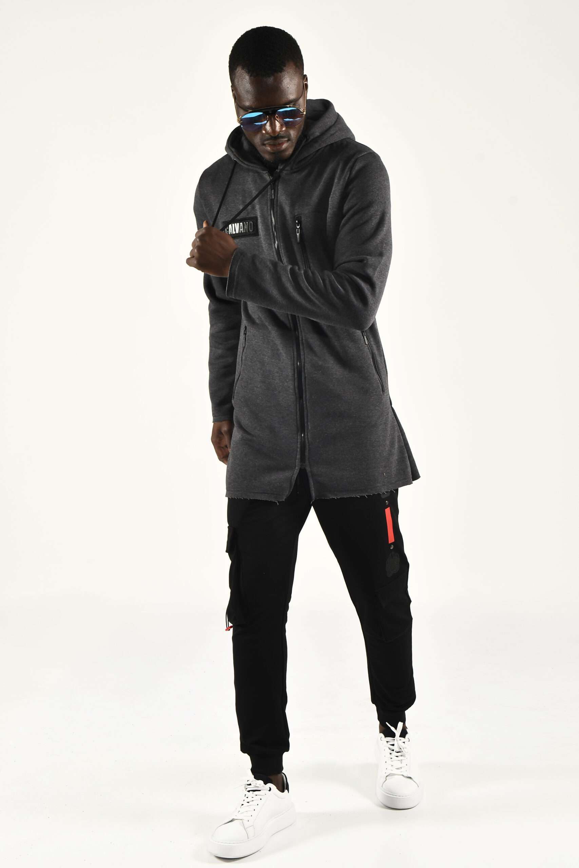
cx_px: 290
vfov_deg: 41.1
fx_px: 1158
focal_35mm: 48
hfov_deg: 28.1
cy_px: 434
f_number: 9
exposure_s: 1/125
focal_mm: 32
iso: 160
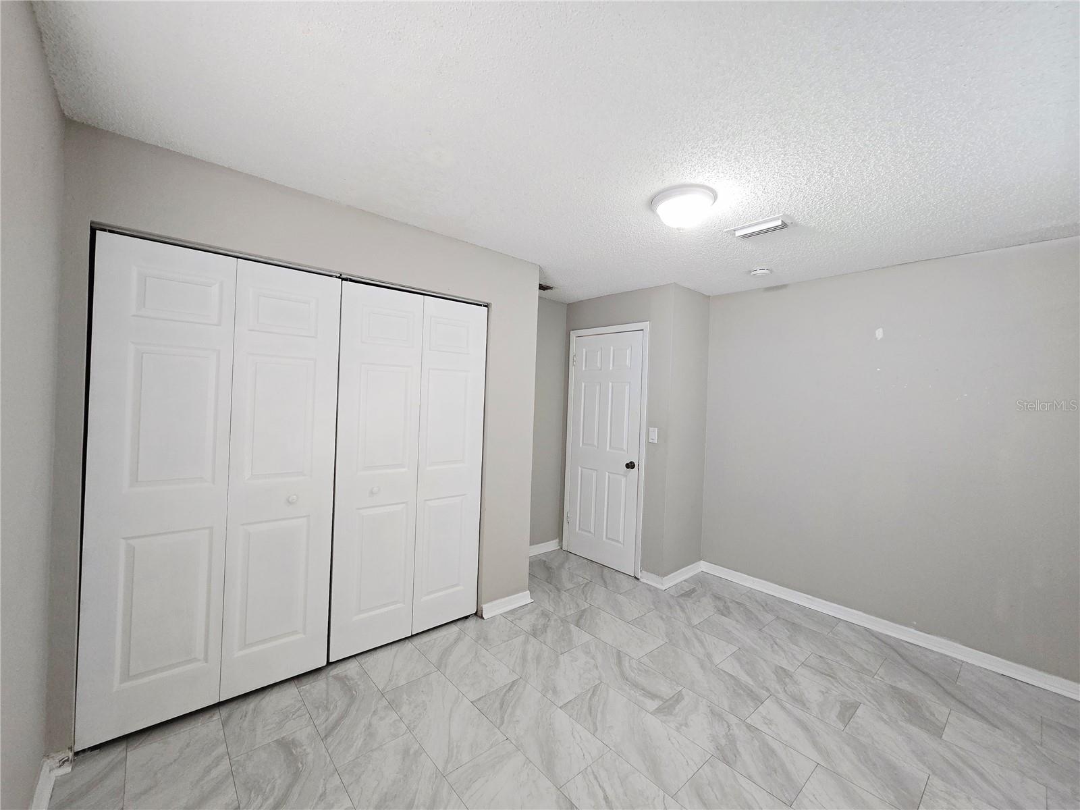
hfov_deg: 106.2
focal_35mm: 13
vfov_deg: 89.9
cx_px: 540
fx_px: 406
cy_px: 405
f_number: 2.2
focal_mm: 2.2
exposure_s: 1/60
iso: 200
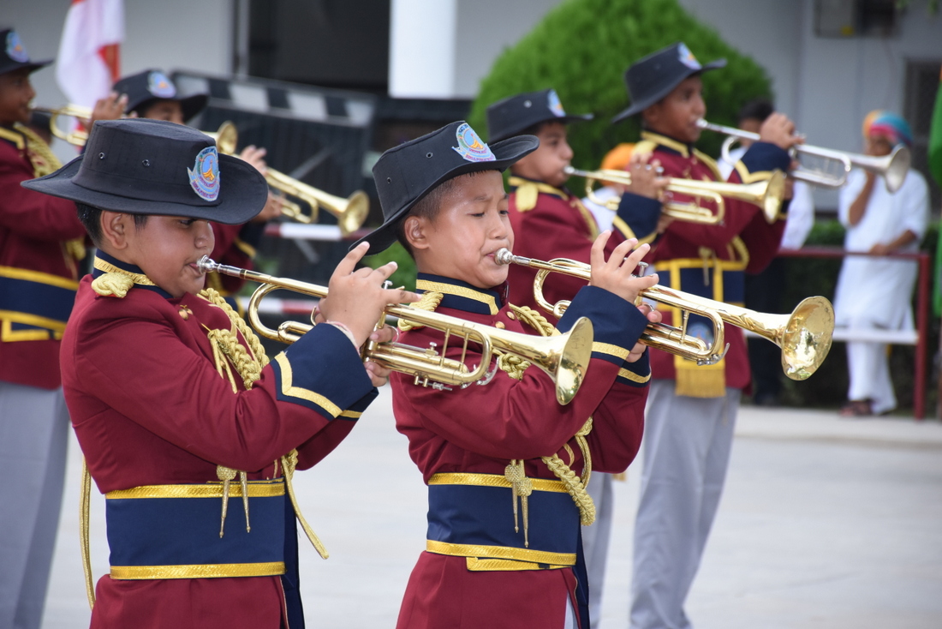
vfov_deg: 6.5
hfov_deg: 9.8
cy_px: 314
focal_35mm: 210
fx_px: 5496
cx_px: 471
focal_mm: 140
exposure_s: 1/160
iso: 640
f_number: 5.6
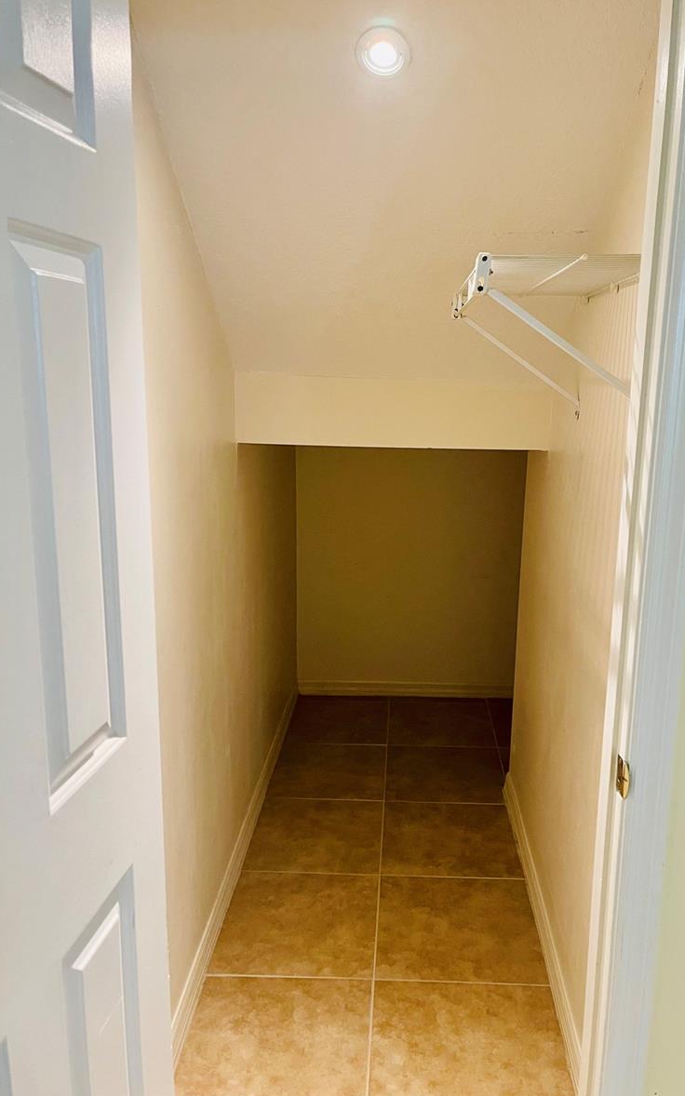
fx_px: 807
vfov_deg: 68.4
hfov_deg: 45.9
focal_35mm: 27
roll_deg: -0.8
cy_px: 542
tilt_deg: -12.8
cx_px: 382
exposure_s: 1/60
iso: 400
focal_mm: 5.1
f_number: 1.6
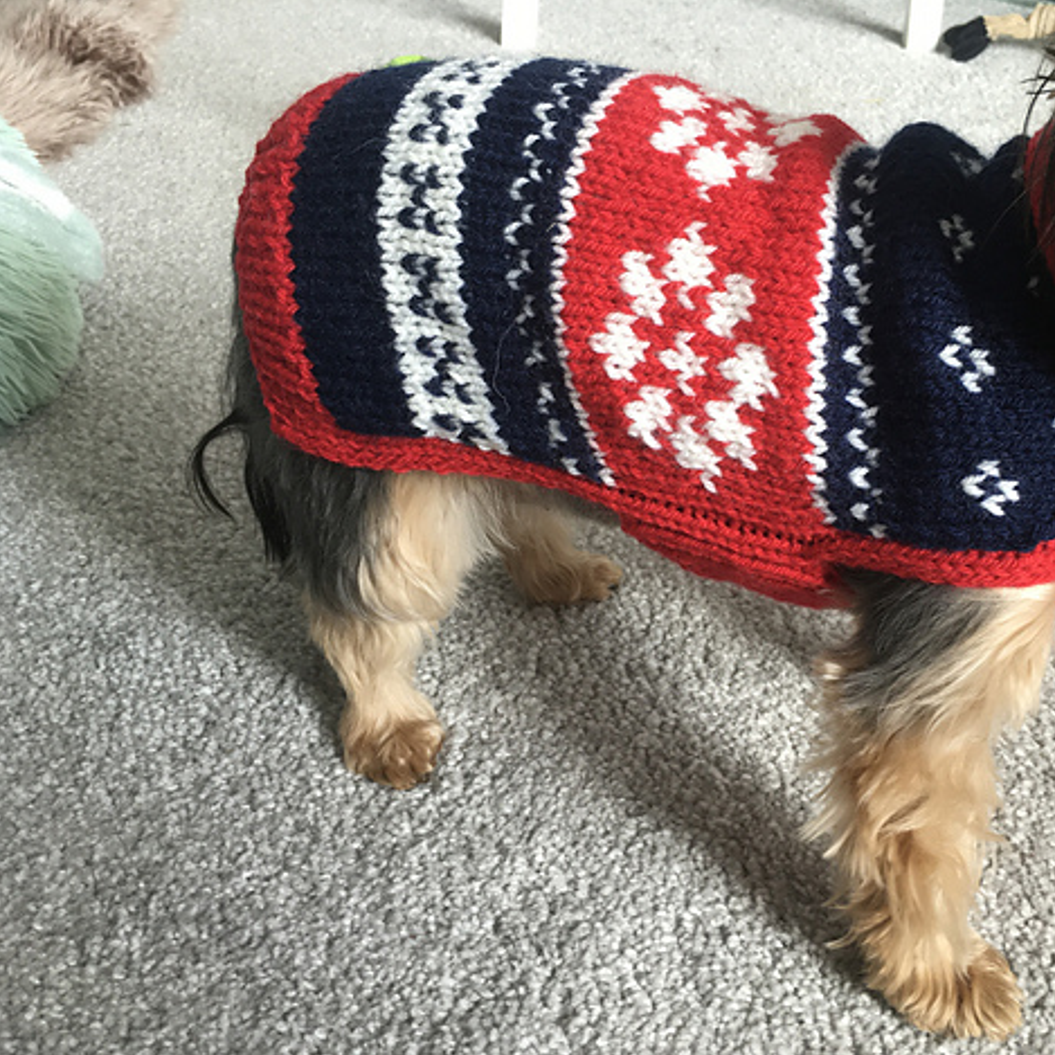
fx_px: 1207
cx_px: 697
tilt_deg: -33.6
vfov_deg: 47.2
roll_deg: -2.7
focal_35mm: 35
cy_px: 533
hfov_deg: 46.5
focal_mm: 4.15
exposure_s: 1/33
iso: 64
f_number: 2.2
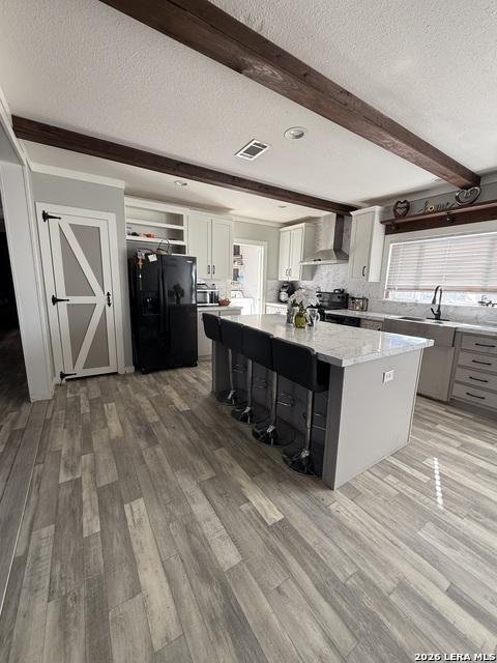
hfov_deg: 85.7
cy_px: 332
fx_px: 268
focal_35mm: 14
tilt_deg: -10.0
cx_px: 248
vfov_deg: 102.1
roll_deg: -1.5
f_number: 2.2
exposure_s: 1/99
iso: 80
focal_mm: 2.22
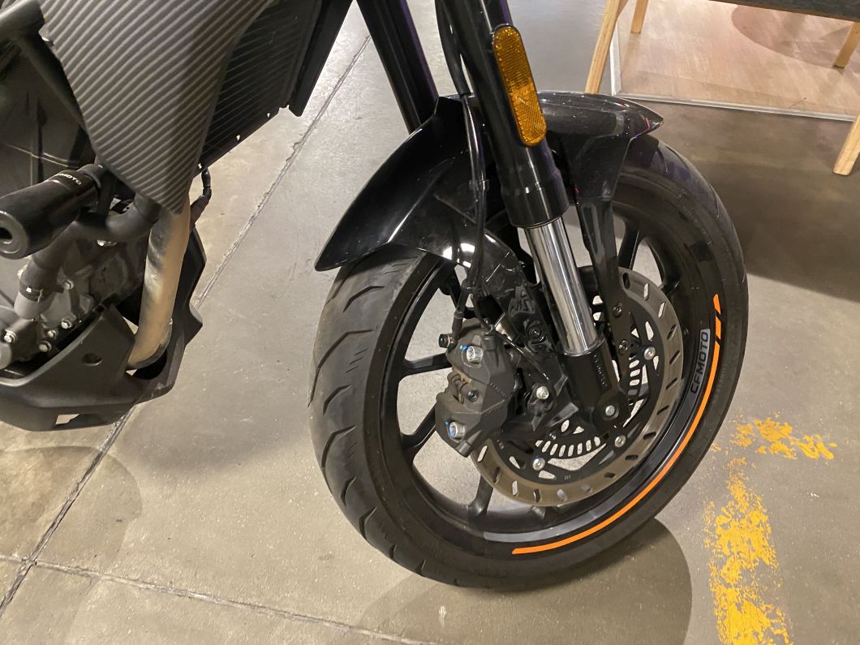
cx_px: 430
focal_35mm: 26
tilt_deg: -44.3
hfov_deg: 67.3
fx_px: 646
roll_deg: +1.5
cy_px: 322
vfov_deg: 53.1
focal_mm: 4.25
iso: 500
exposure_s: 1/33
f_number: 1.8
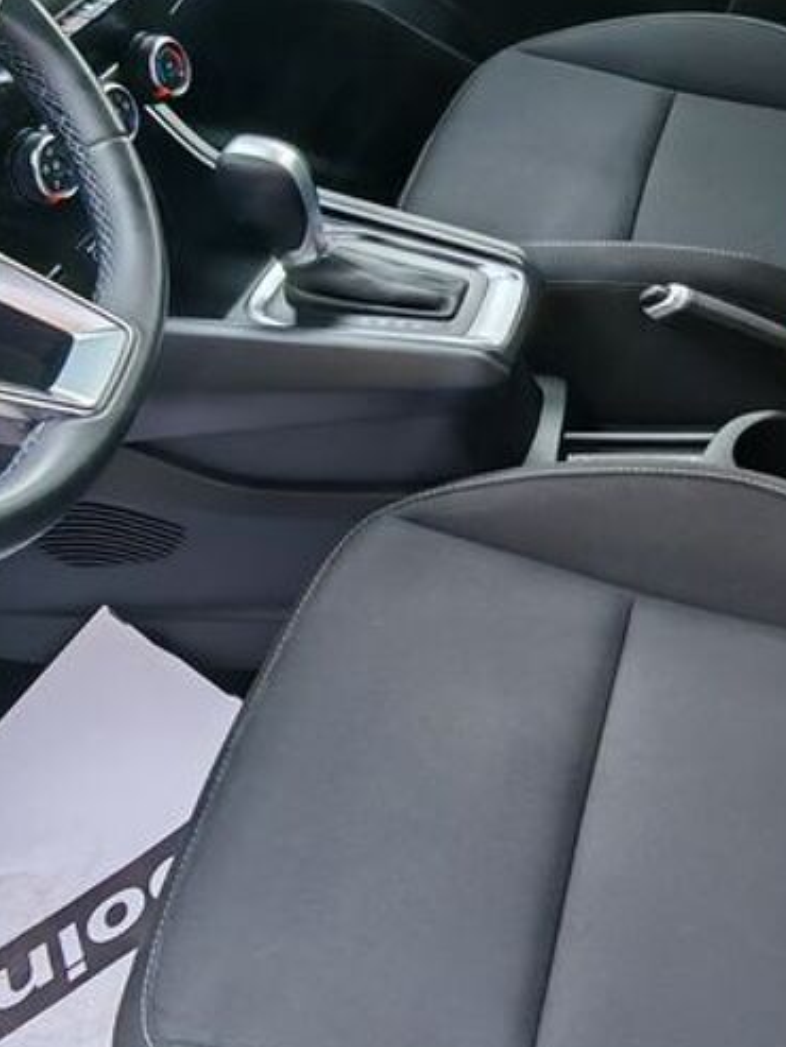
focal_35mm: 46
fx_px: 1392
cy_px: 456
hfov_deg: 29.8
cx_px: 750
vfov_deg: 41.2
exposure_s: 1/110
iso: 100
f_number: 2
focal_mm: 1.82
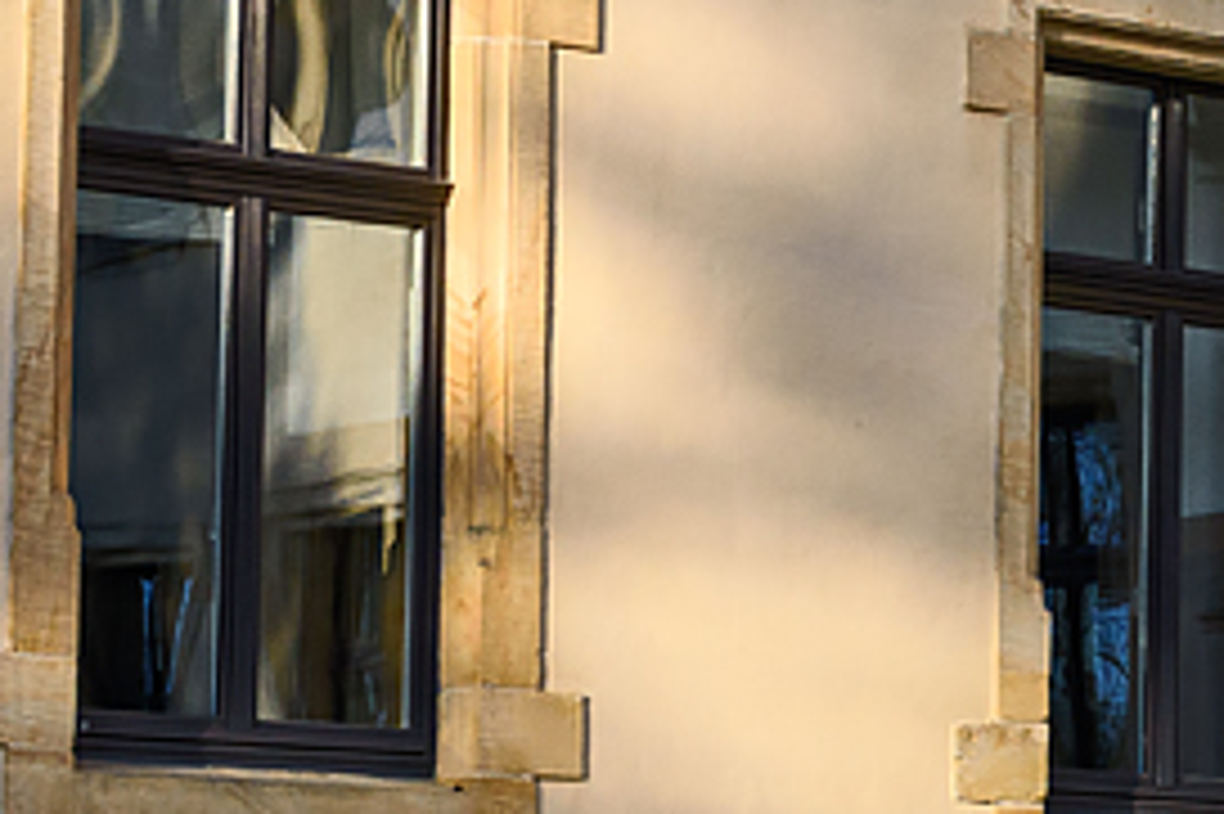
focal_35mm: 172
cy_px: 733
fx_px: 5844
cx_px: 2259
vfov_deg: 7.9
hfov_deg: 11.1
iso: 200
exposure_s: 1/400
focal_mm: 26
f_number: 8
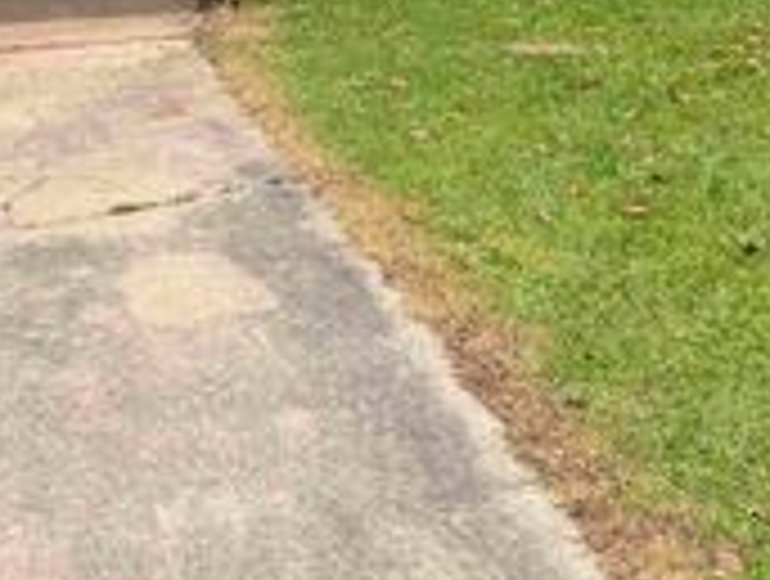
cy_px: -164
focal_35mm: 70
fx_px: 1560
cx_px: 383
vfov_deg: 19.5
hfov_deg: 27.7
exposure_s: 1/3021
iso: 80
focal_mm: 6.76
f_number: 1.78
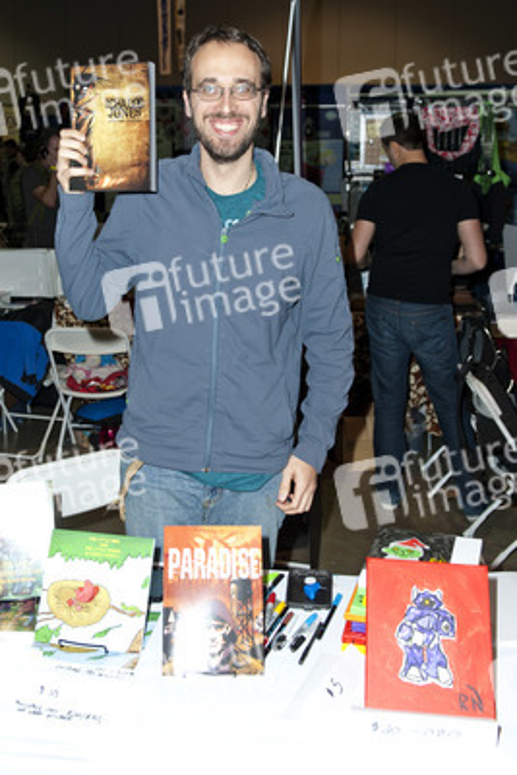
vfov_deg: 58.7
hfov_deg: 41.1
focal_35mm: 32
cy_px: 388
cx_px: 258
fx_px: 689
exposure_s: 1/320
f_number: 4
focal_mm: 32
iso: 400
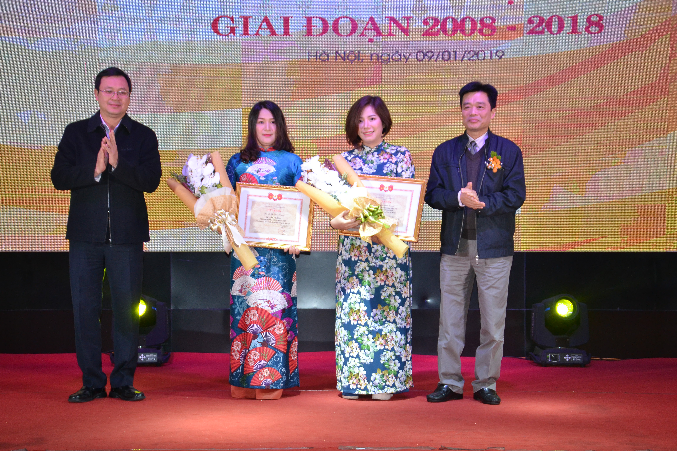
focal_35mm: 72
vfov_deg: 18.9
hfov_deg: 28.1
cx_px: 338
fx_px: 1354
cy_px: 226
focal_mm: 48
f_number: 4.8
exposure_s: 1/200
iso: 800
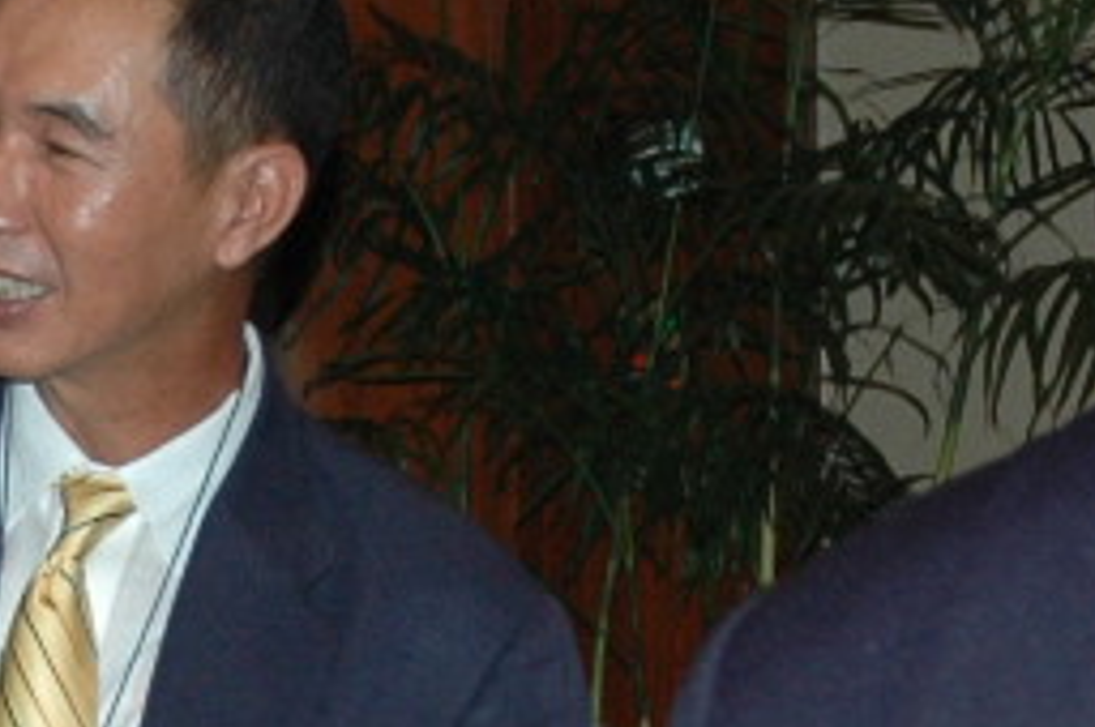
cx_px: -278
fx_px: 7775
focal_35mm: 256
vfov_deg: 5.3
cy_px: 885
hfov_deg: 8.0
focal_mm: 29
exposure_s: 1/60
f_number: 4
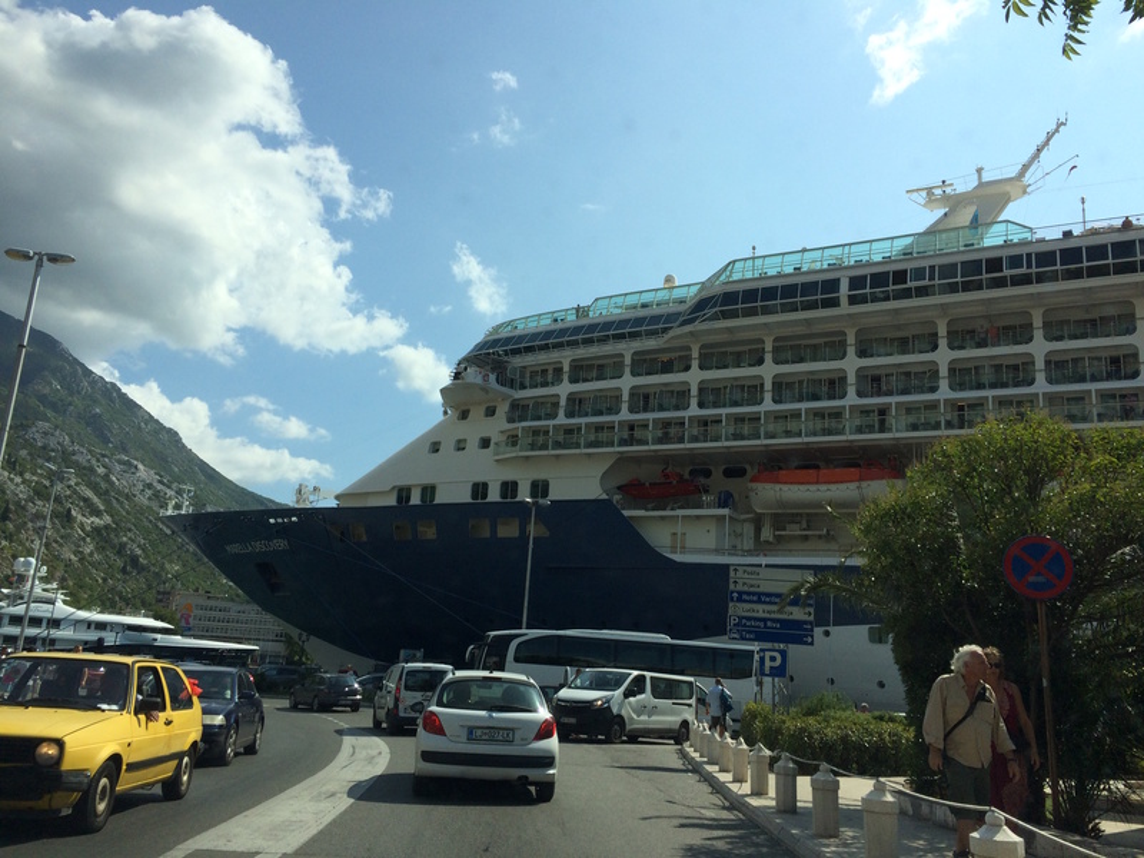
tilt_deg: +17.3
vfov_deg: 48.2
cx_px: 572
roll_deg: -2.5
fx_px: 958
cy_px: 429
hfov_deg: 61.7
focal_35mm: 29
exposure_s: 1/2740
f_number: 2.2
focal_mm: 4.15
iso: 32
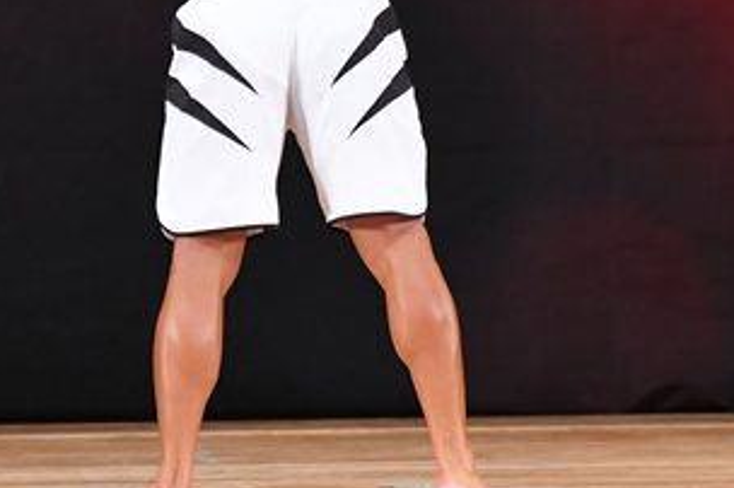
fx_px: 12464
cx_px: 305
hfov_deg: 3.4
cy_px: 31
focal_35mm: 612
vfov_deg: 2.2
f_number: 5.6
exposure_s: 1/400
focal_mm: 160
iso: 3200
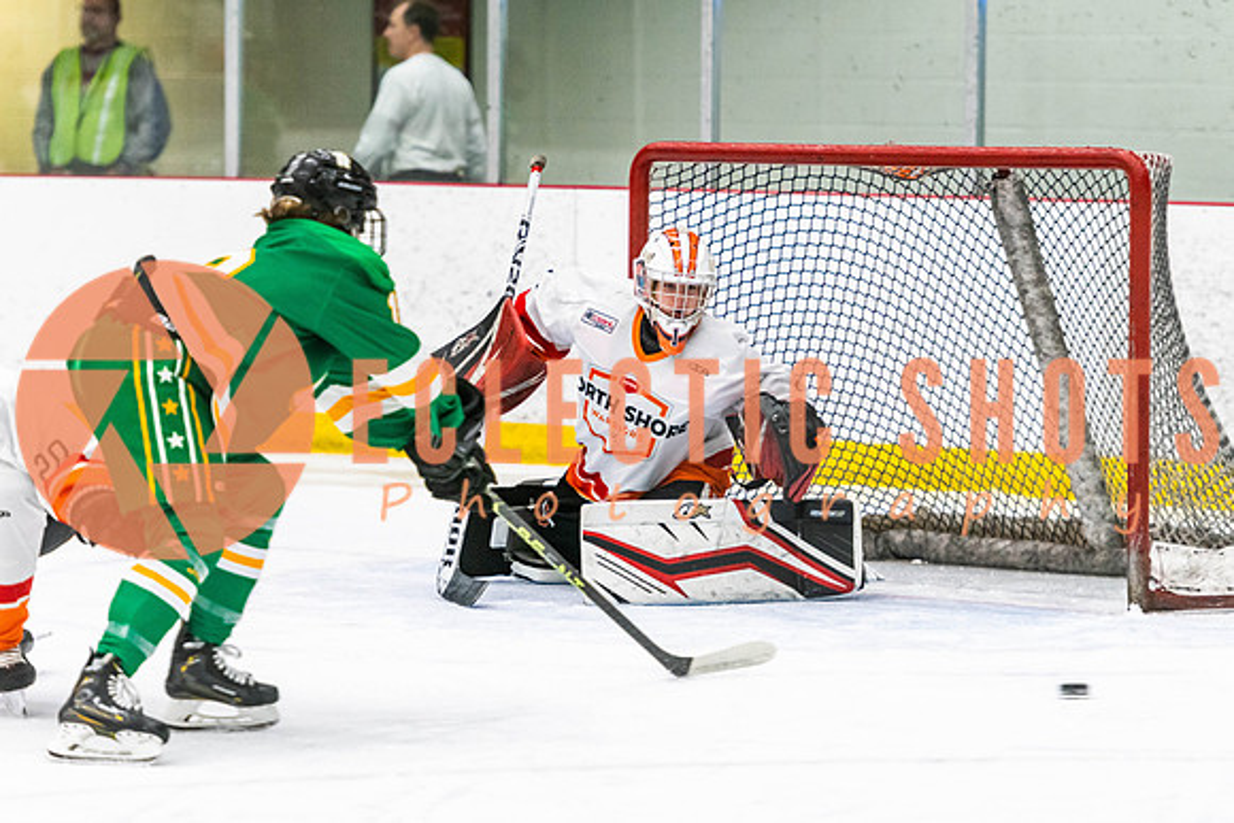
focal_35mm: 201
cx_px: 617
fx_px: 6902
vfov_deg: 6.8
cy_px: 379
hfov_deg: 10.2
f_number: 2.8
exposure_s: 1/640
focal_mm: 160
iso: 1800
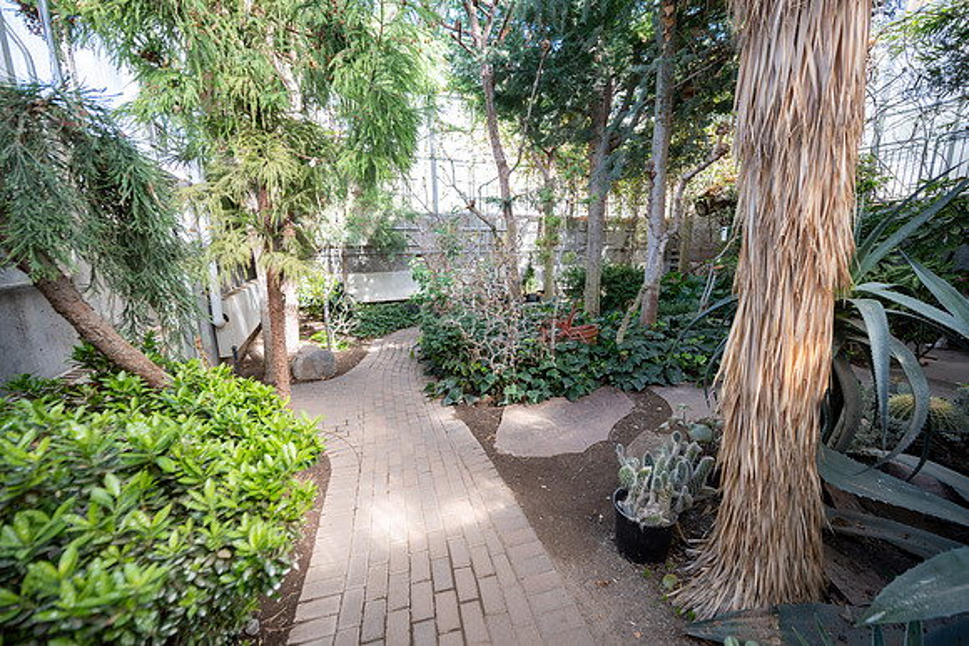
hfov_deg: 104.2
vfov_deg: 81.2
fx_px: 377
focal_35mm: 14
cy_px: 323
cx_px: 484
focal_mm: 14
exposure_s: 1/160
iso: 320
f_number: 4
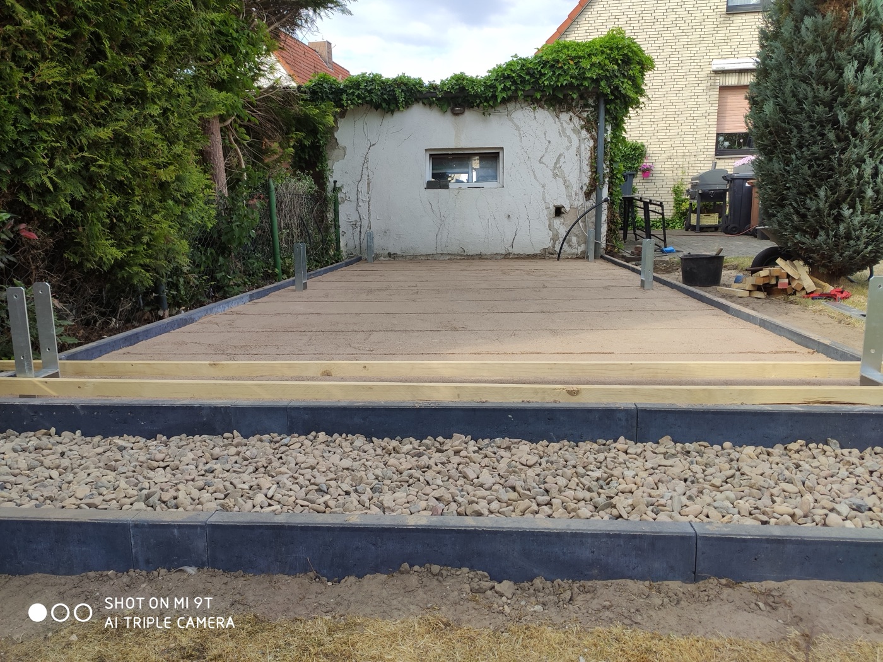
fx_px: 663
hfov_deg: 67.3
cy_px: 331
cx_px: 442
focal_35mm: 26
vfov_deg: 53.1
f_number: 1.75
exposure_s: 1/558
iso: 112
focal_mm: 4.77
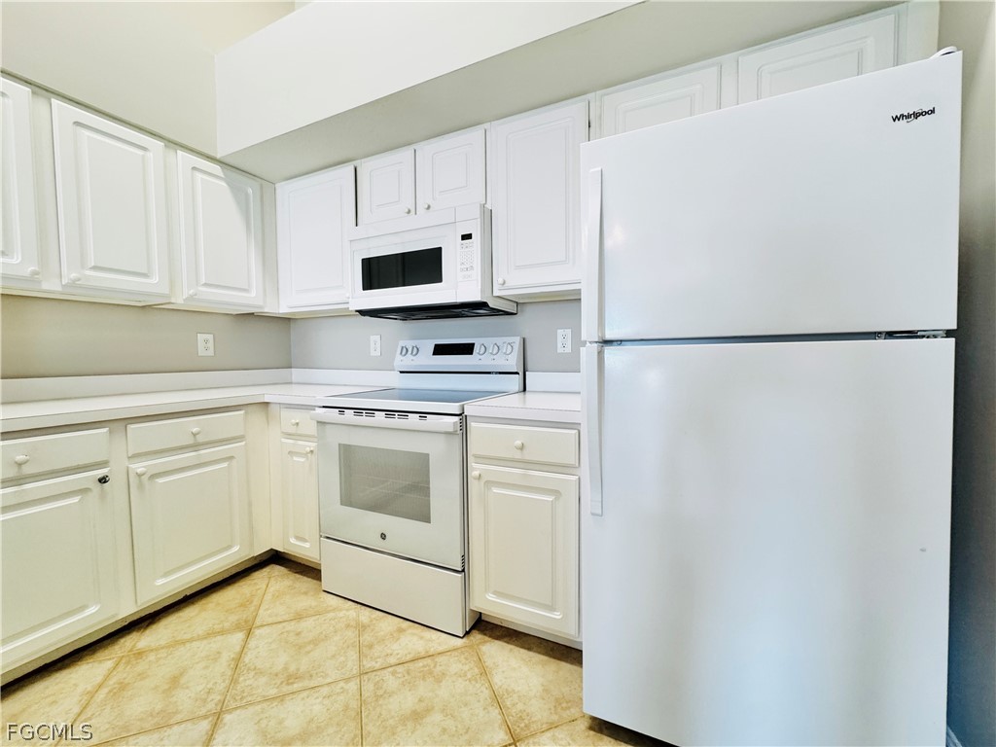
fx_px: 403
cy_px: 374
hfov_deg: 102.1
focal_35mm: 14
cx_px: 498
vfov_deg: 85.7
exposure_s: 1/120
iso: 200
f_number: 2.2
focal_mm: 2.22
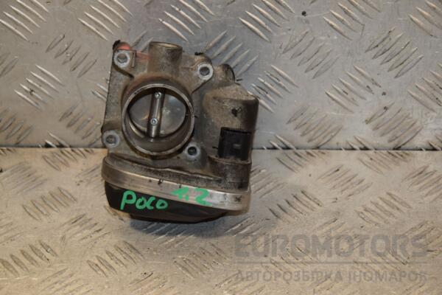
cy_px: 148
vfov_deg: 12.2
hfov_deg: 18.2
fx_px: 1381
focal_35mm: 112
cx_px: 221
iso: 800
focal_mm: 75
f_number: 6.3
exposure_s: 1/200
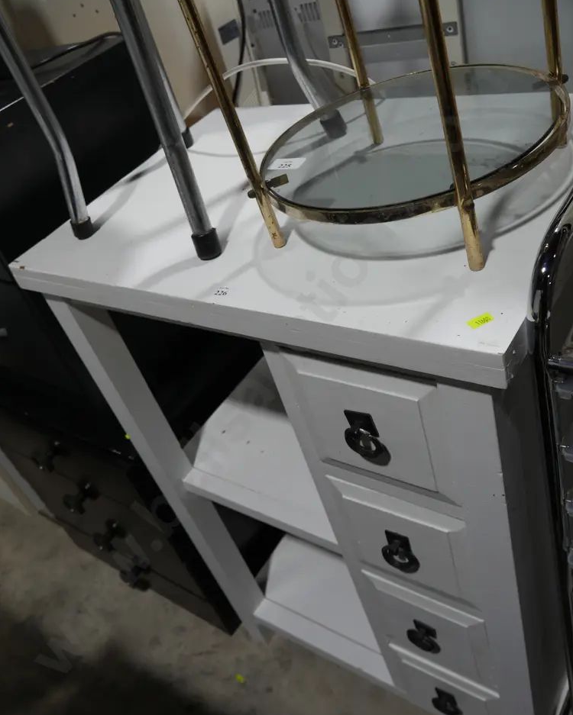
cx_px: 281
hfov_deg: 45.8
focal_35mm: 32
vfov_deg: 55.7
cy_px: 359
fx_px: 678
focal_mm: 15
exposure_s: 1/125
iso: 200
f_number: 4.5
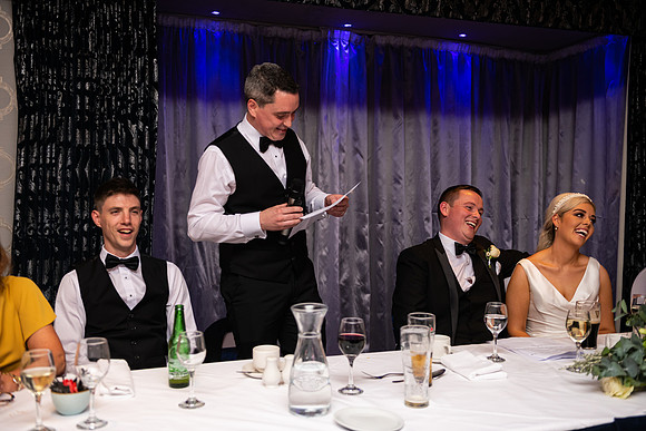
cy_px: 216
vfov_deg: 35.1
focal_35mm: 38
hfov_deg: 50.7
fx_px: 682
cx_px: 323
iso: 640
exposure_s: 1/160
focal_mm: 38
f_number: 3.5
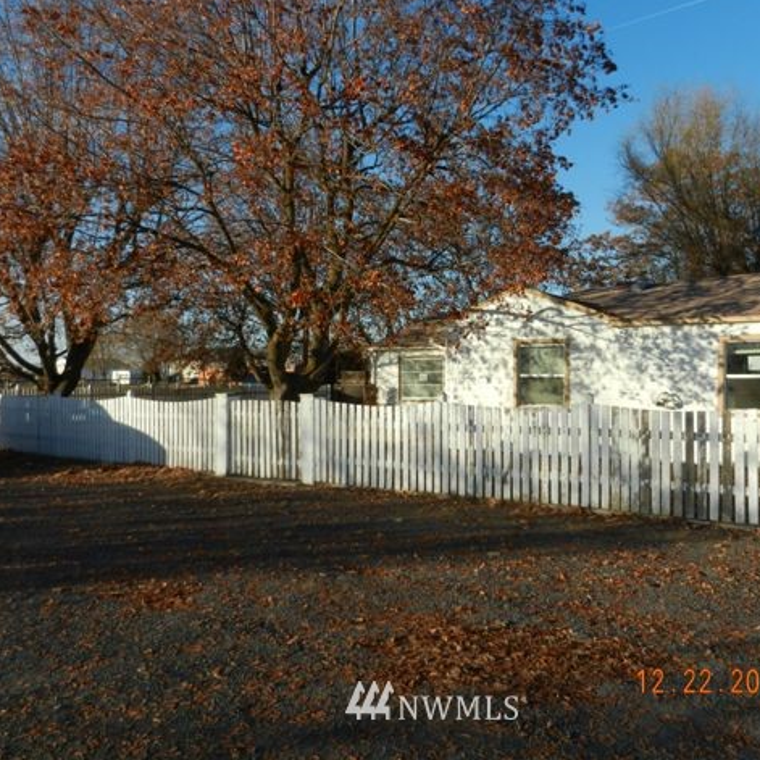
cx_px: 436
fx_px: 745
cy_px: 374
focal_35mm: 30
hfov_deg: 53.8
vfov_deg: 54.0
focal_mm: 4.5
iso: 160
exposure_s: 1/1000
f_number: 3.5
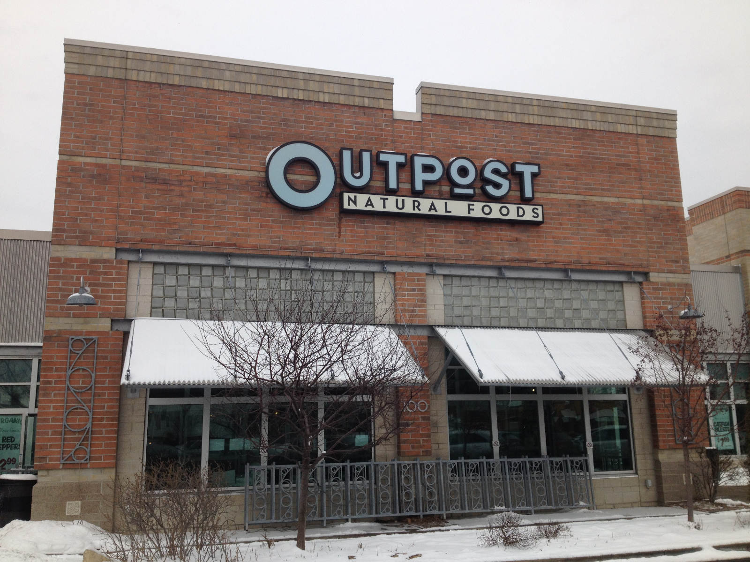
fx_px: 758
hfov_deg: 52.6
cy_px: 281
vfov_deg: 40.7
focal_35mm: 35
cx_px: 375
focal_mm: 4.28
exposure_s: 1/2045
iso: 50
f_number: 2.4
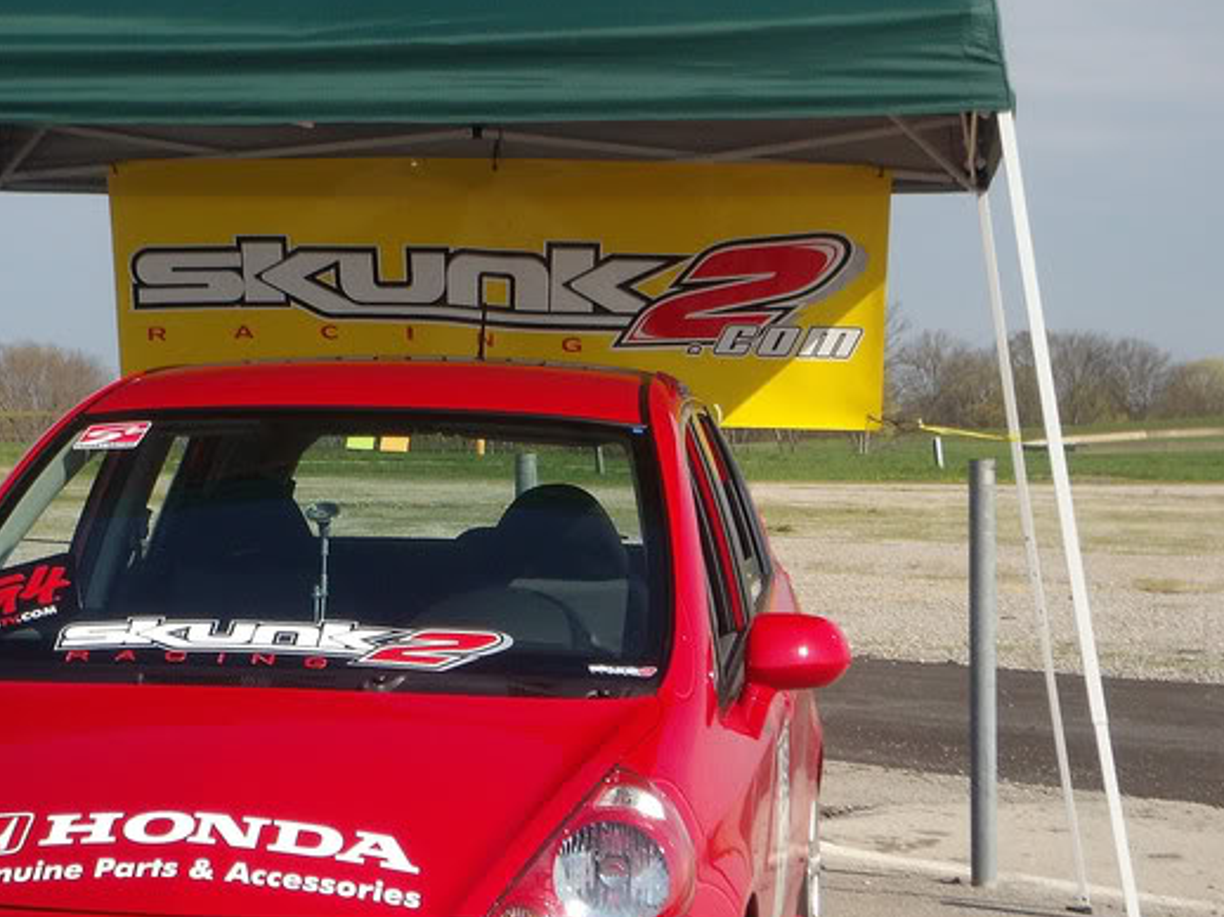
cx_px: 298
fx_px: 3605
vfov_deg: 14.5
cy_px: 603
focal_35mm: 102
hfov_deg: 19.1
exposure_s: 1/400
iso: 64
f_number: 6.2
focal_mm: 11
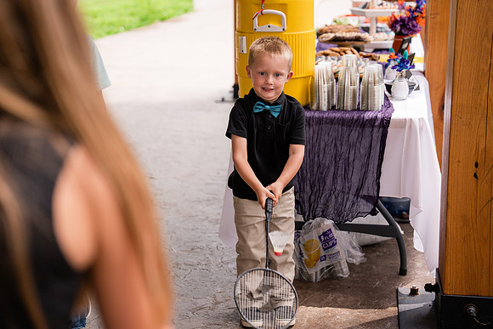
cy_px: 164
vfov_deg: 19.5
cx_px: 246
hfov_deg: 28.8
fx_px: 959
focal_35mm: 70
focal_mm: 70
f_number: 2.8
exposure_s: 1/500
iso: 250
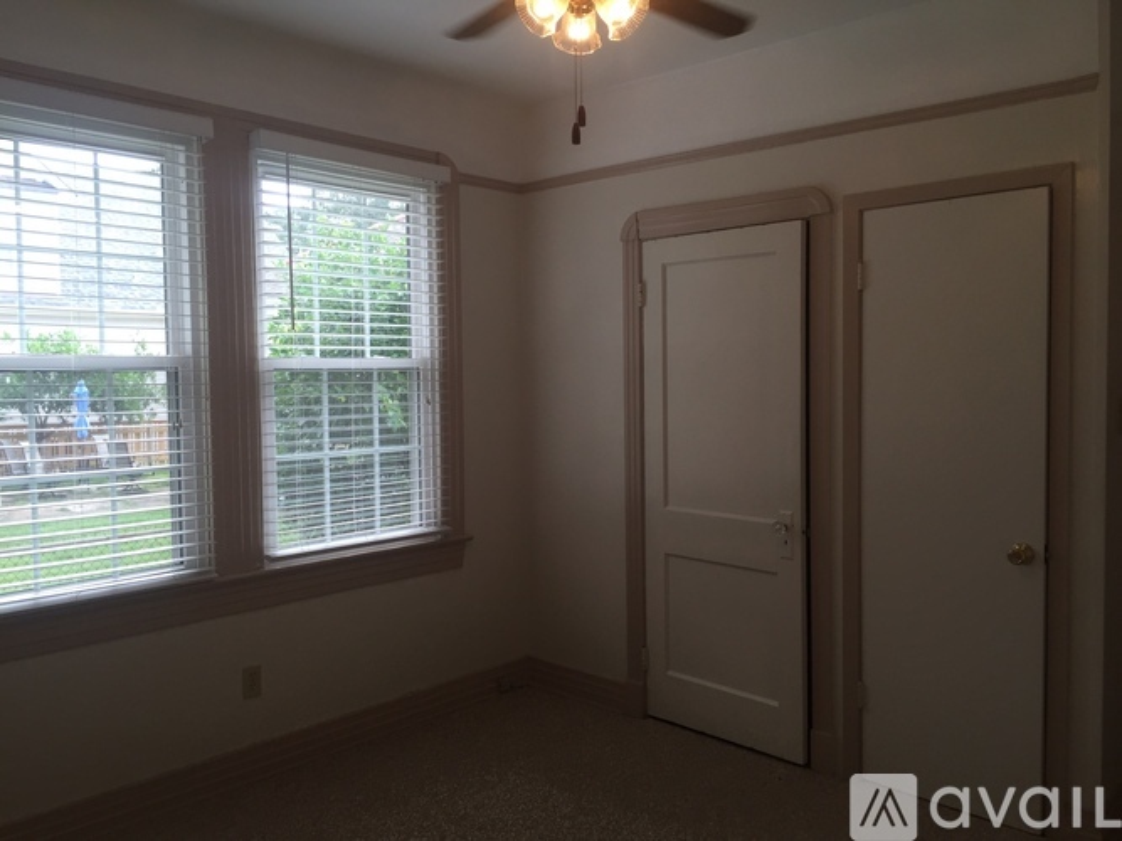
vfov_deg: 48.2
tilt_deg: -1.8
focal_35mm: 29
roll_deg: -1.0
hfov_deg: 61.7
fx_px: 940
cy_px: 420
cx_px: 561
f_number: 2.2
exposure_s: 1/120
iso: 50
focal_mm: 4.15
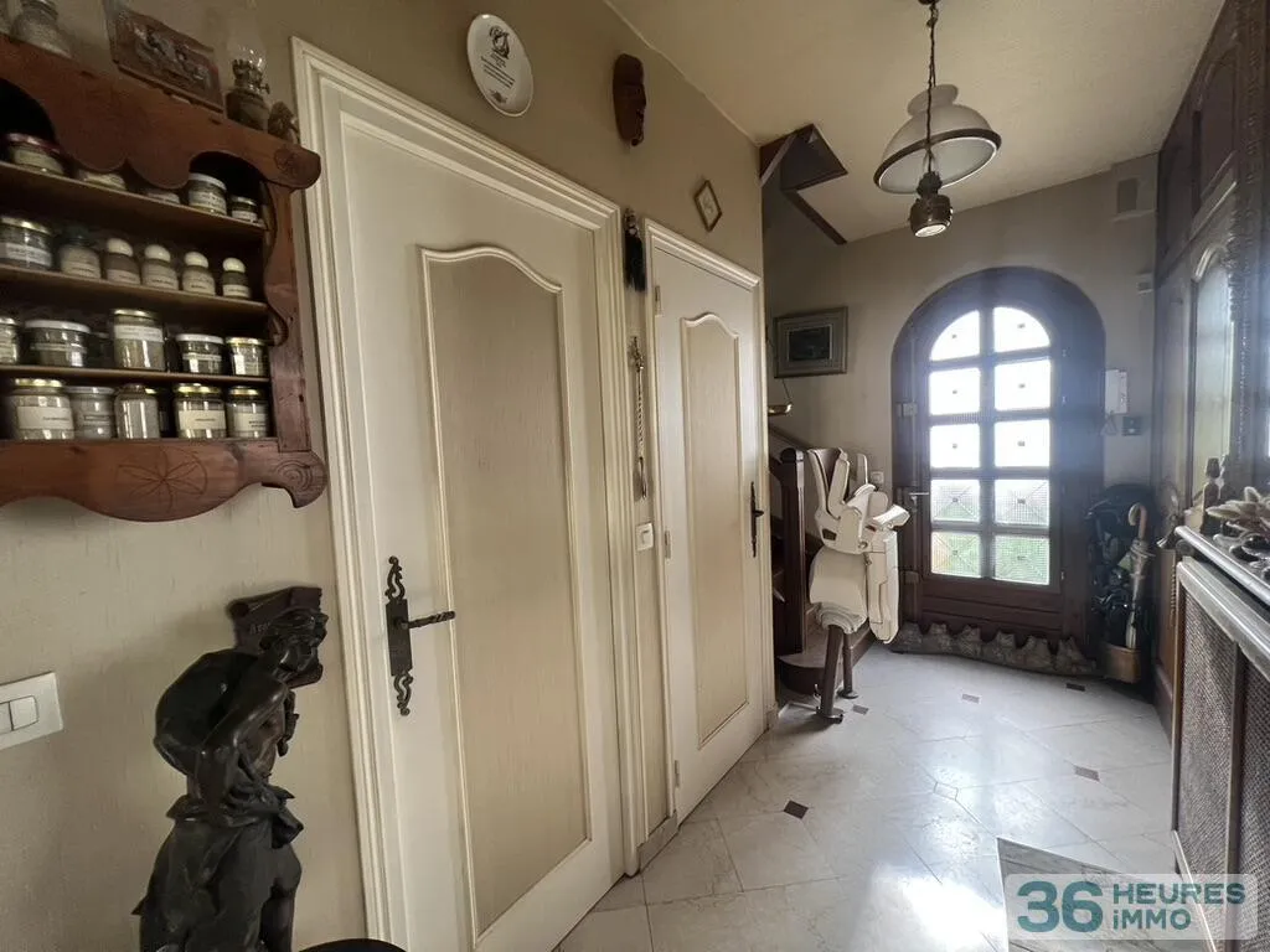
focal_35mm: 13
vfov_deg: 89.9
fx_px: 477
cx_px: 635
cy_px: 476
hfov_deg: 106.2
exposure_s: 1/60
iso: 250
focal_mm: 1.57
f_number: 1.8
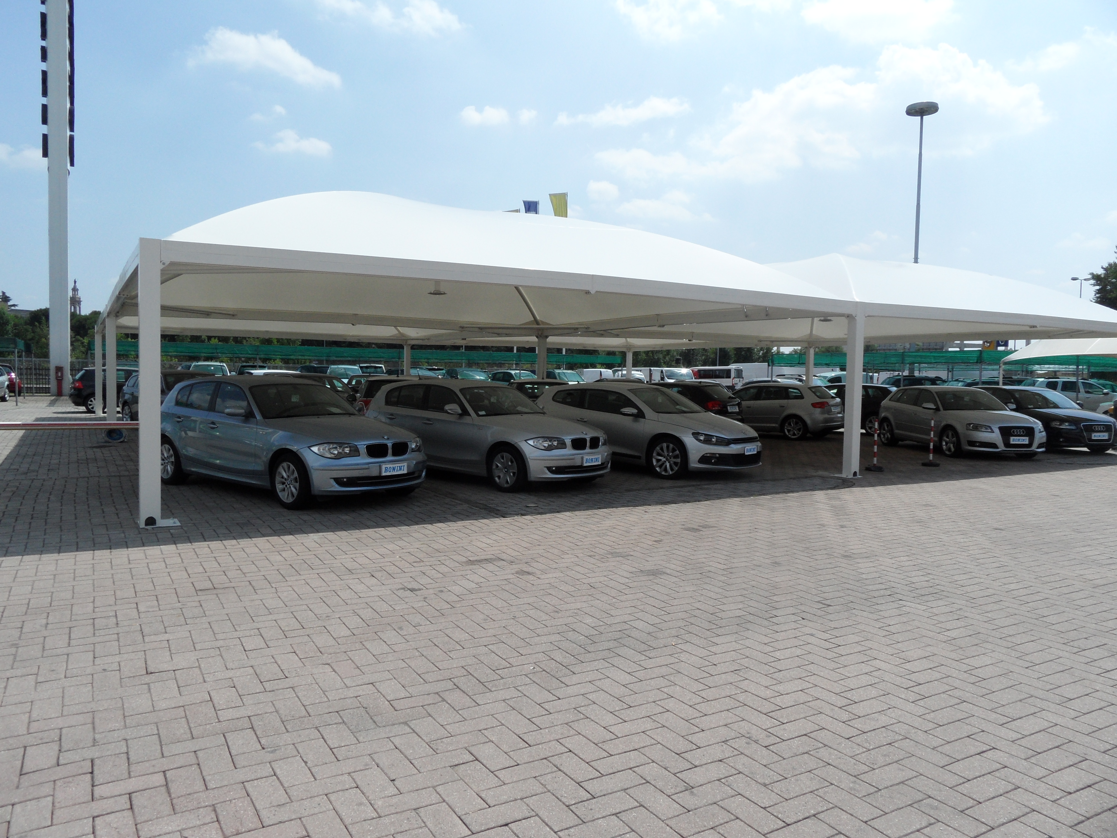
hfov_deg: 71.6
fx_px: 774
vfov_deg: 56.8
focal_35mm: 24
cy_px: 419
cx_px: 558
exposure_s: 1/1000
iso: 80
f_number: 4.6
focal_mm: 3.9
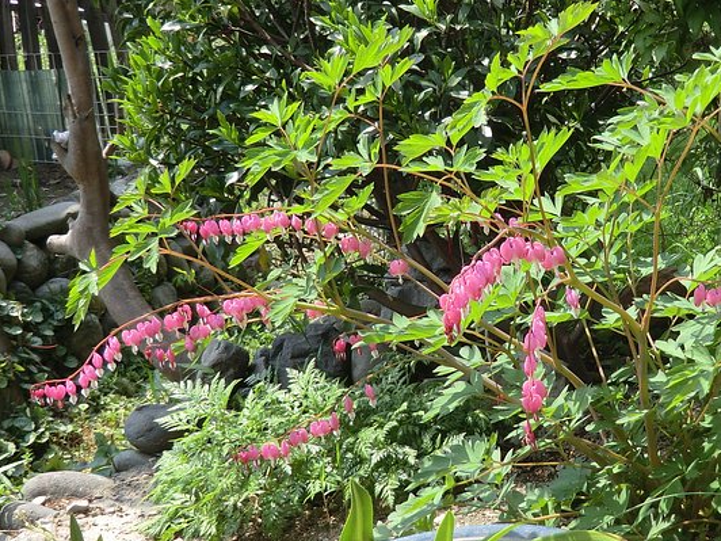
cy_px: 302
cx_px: 553
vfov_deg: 19.1
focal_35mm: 77
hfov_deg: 25.0
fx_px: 1604
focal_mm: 7.1
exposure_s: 1/200
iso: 64
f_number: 3.8
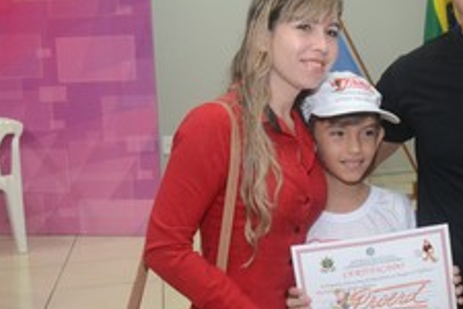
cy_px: 124
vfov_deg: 20.6
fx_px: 849
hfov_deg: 29.6
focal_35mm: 66
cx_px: 387
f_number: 3.8
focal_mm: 22
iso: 1600
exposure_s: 1/100
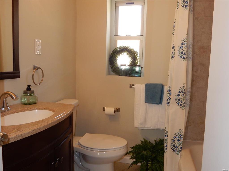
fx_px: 198
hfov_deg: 60.0
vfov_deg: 46.8
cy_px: 86
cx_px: 114
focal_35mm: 30
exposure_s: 1/30
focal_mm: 5.4
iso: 200
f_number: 4
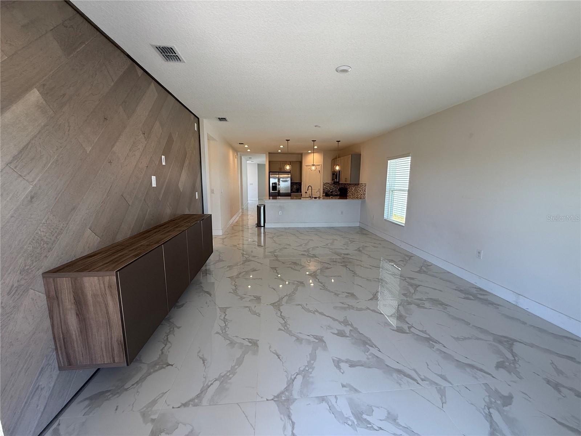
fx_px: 235
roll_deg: -0.5
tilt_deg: -9.6
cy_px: 218
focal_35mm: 14
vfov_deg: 85.7
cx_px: 290
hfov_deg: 102.1
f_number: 2.2
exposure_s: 1/120
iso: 80
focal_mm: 2.22
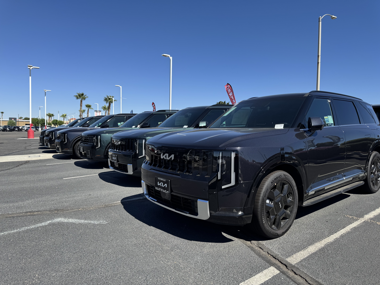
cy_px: 142
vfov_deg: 56.8
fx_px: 263
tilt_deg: -3.4
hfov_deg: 71.6
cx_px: 190
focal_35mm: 24
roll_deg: -1.2
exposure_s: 1/3802
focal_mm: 6.76
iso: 80
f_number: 1.78
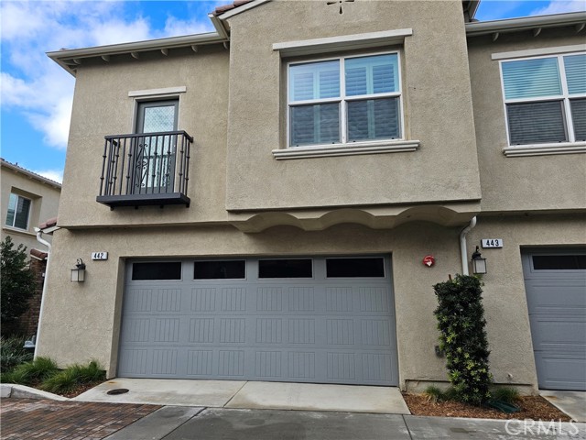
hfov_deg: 73.9
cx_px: 293
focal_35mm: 23
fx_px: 389
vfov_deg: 58.9
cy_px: 220
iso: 16
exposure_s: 1/526
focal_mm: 6.3
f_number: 1.7
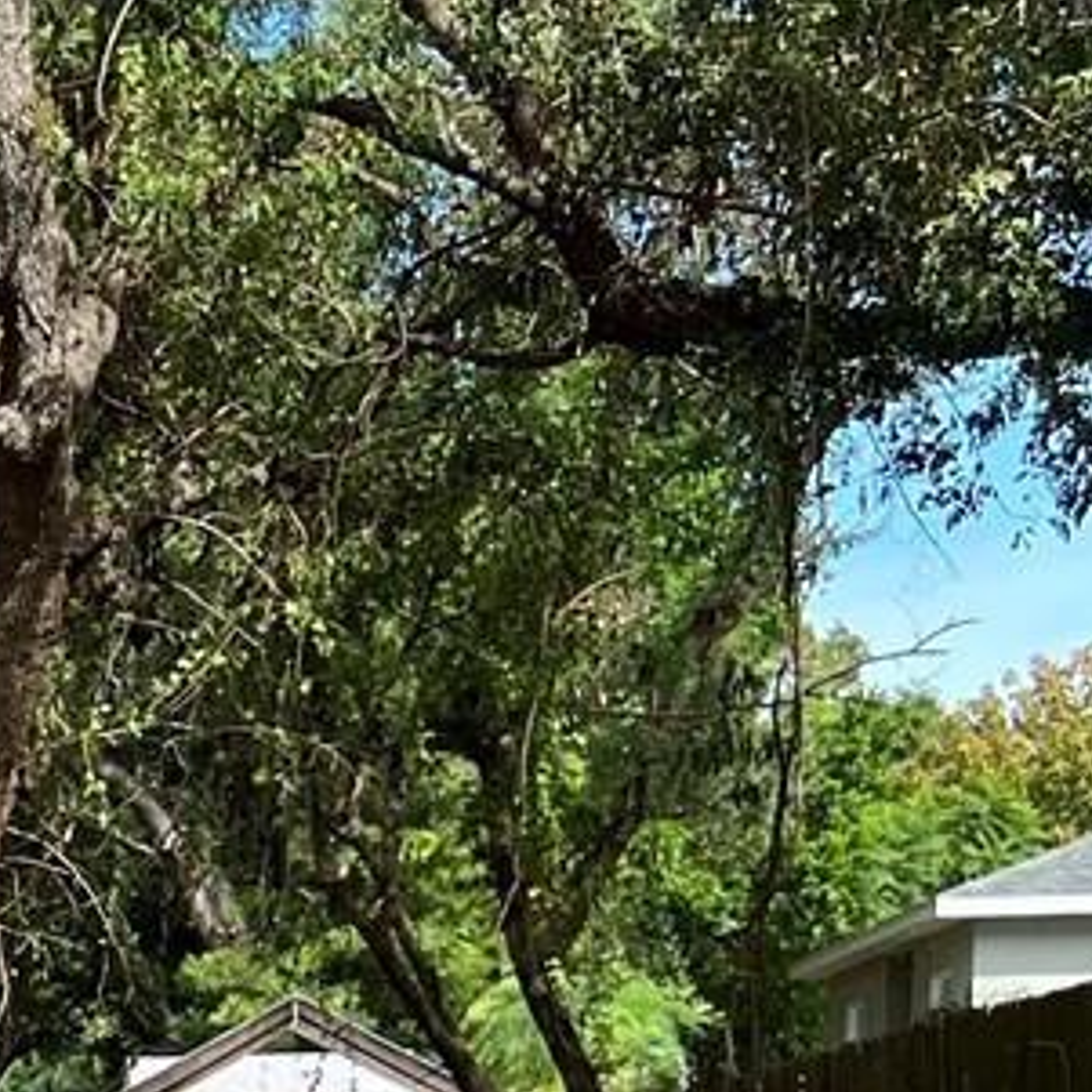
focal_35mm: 122
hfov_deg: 12.3
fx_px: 4354
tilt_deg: -5.8
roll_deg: +0.2
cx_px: -1208
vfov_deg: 13.6
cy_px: 1531
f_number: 1.5
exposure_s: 1/1112
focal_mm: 5.7
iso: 50
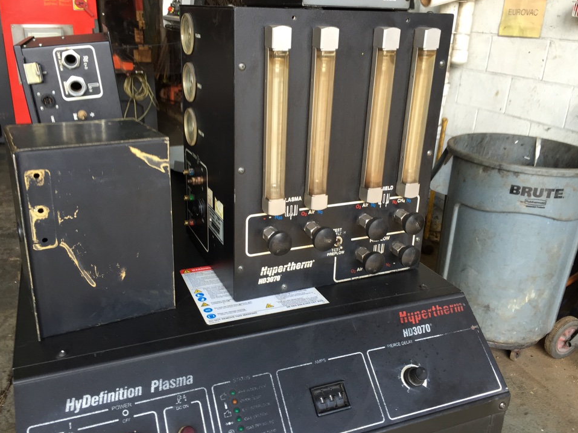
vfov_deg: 45.4
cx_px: 276
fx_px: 517
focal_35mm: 31
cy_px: 223
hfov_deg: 58.3
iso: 50
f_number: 2.2
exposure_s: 1/120
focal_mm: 4.15
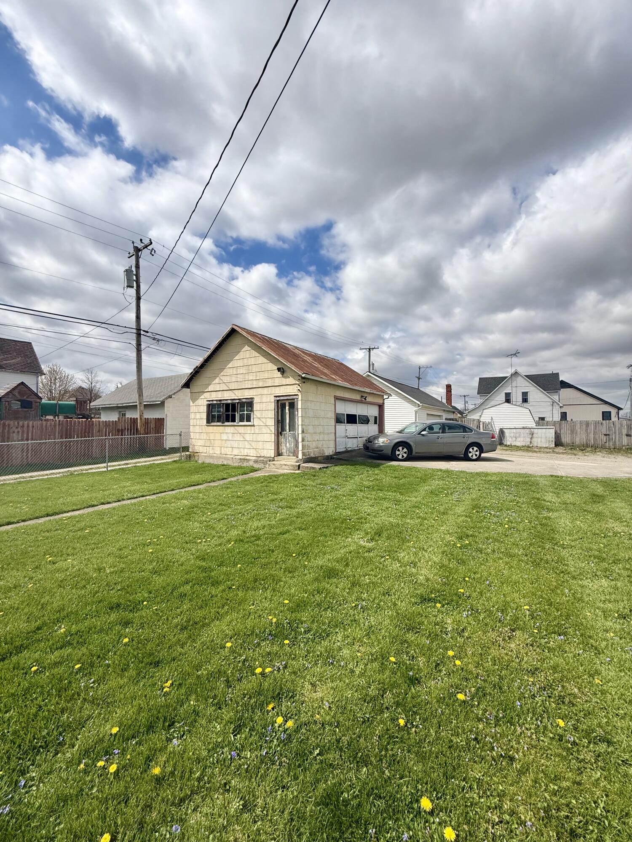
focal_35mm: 14
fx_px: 341
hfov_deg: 85.7
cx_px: 316
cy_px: 421
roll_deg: -0.2
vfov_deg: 102.1
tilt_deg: +3.2
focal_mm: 2.22
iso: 50
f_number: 2.2
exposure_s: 1/4425
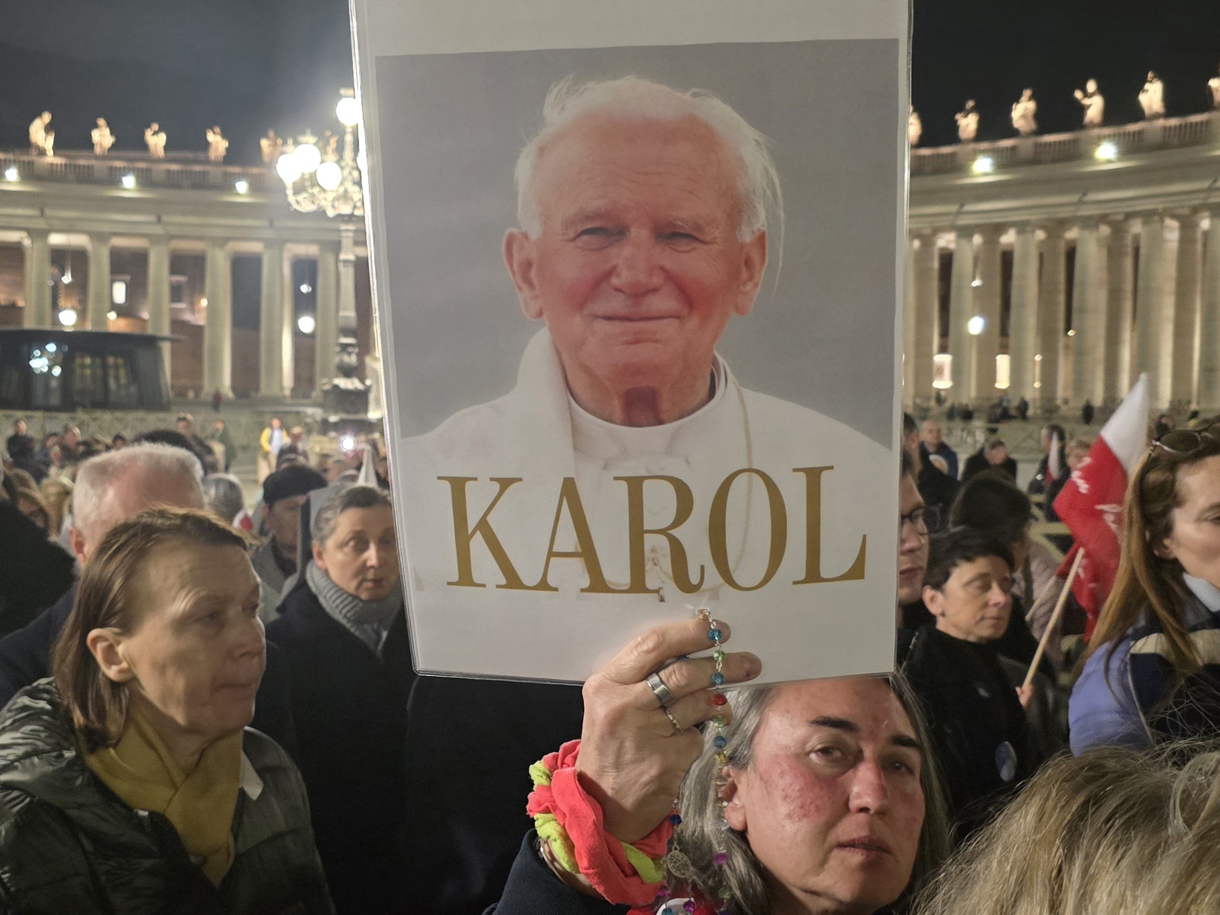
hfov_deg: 47.9
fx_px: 1374
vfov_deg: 36.8
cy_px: 400
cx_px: 616
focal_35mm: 39
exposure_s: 1/40
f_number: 1.7
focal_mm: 6.3
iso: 1600
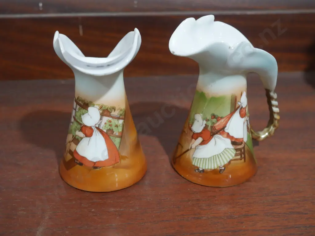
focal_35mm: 54
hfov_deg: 35.5
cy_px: 118
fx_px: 492
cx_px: 158
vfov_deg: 27.1
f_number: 5.3
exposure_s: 1/60
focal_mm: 27
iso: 1000
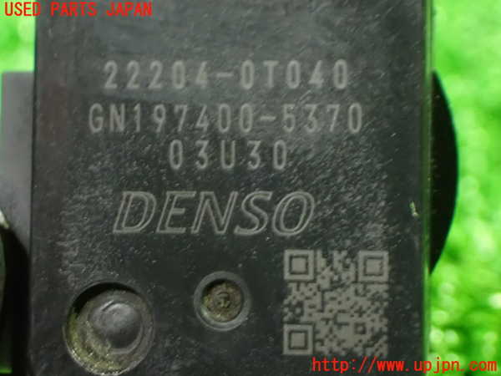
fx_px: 1360
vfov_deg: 15.7
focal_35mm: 94
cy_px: 188
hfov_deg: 20.9
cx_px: 250
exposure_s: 1/8
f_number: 4.7
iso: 1600
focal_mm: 16.79
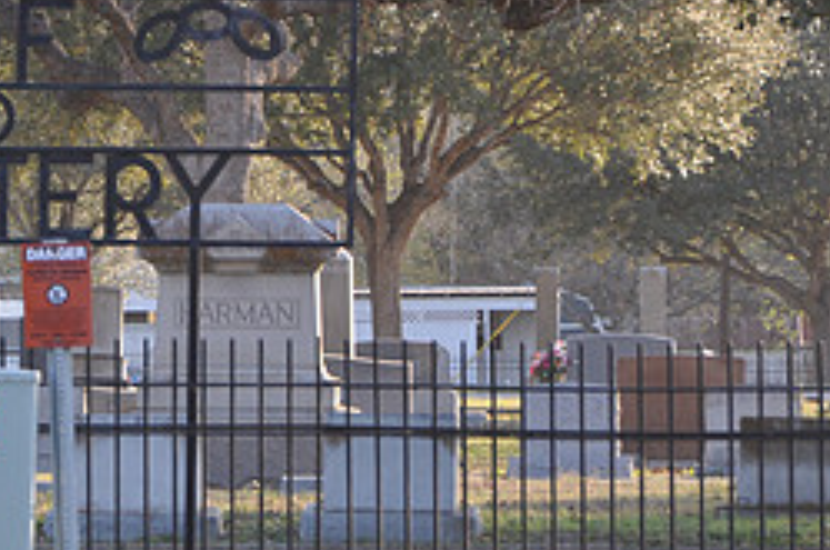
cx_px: 13
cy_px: 362
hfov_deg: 5.6
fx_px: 8449
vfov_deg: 3.7
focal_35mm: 367
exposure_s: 1/80
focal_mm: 105
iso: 400
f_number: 5.6
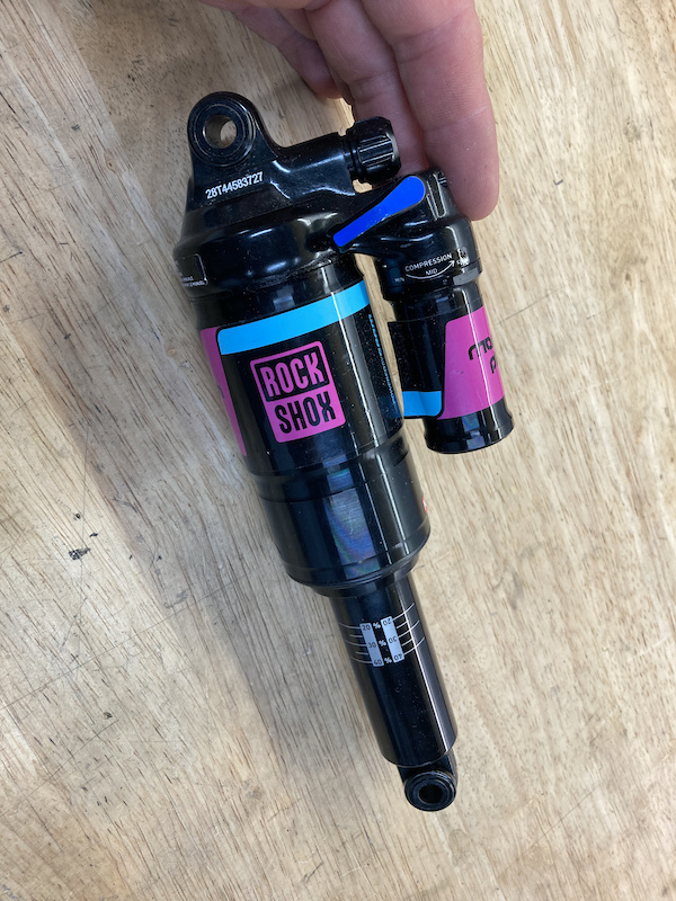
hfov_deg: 49.7
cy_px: 450
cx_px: 338
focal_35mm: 28
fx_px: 729
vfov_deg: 63.4
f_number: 1.8
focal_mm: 3.99
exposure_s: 1/100
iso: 50
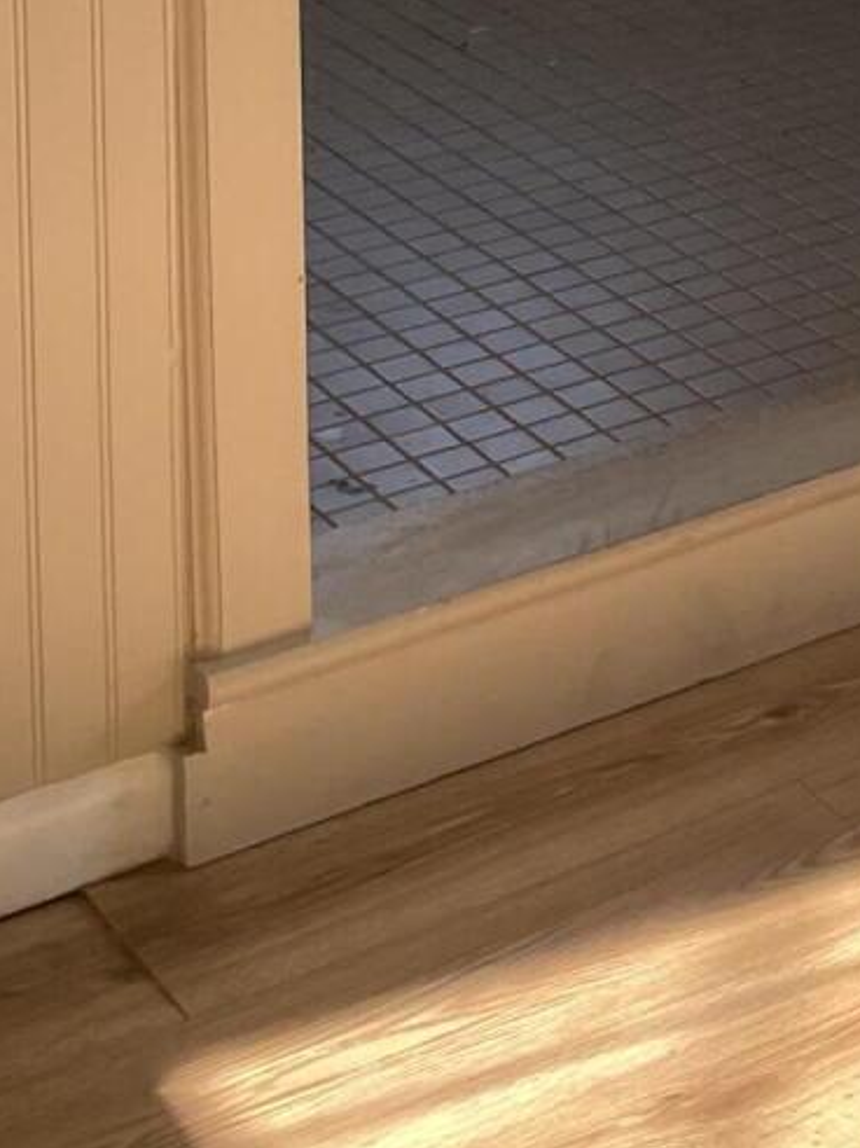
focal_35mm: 106
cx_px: 1596
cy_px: -587
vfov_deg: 16.8
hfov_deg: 12.6
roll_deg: -3.1
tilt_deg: -8.6
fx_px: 3513
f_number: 1.6
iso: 50
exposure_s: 1/121
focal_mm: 4.2
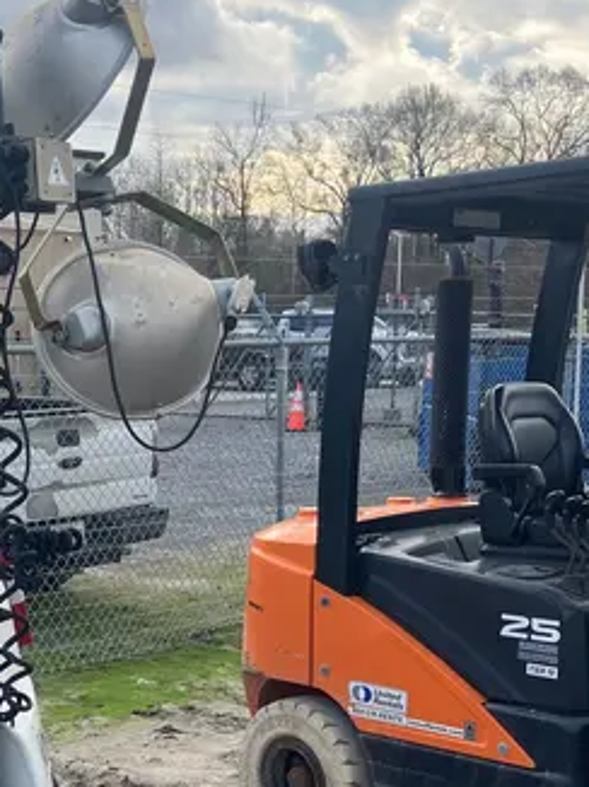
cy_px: 658
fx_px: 1431
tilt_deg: -9.1
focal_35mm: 63
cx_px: 60
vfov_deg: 29.8
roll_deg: +0.1
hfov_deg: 22.7
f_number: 1.8
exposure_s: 1/578
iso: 32
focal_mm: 3.99
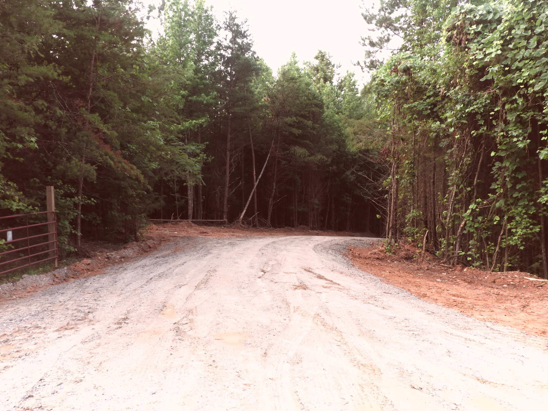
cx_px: 267
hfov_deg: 58.3
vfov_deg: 45.4
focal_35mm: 31
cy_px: 211
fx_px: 491
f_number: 5
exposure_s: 1/50
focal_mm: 5.4
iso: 100
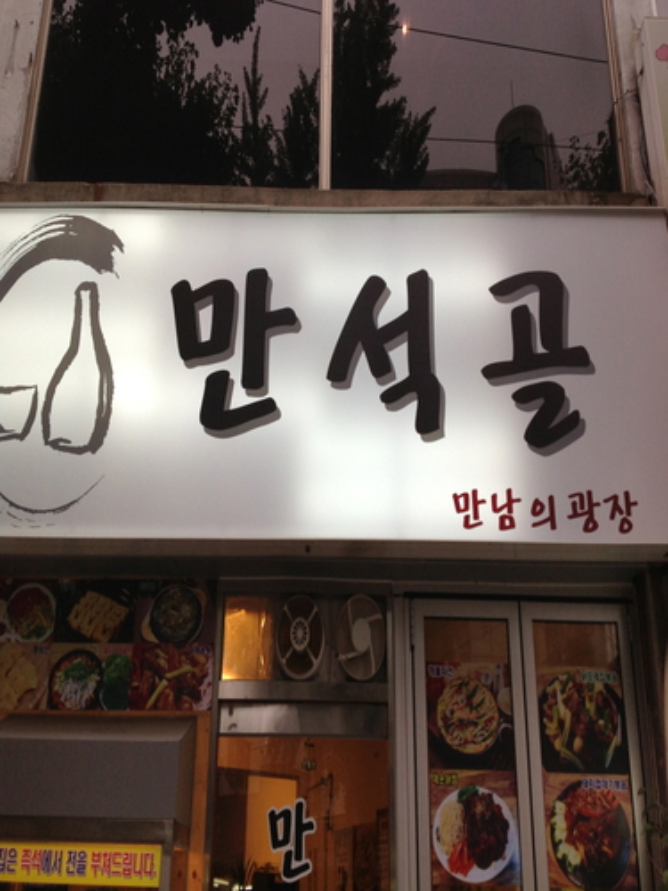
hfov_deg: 40.7
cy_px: 446
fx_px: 901
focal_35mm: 35
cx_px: 334
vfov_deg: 52.6
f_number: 2.4
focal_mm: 4.28
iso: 64
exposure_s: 1/120
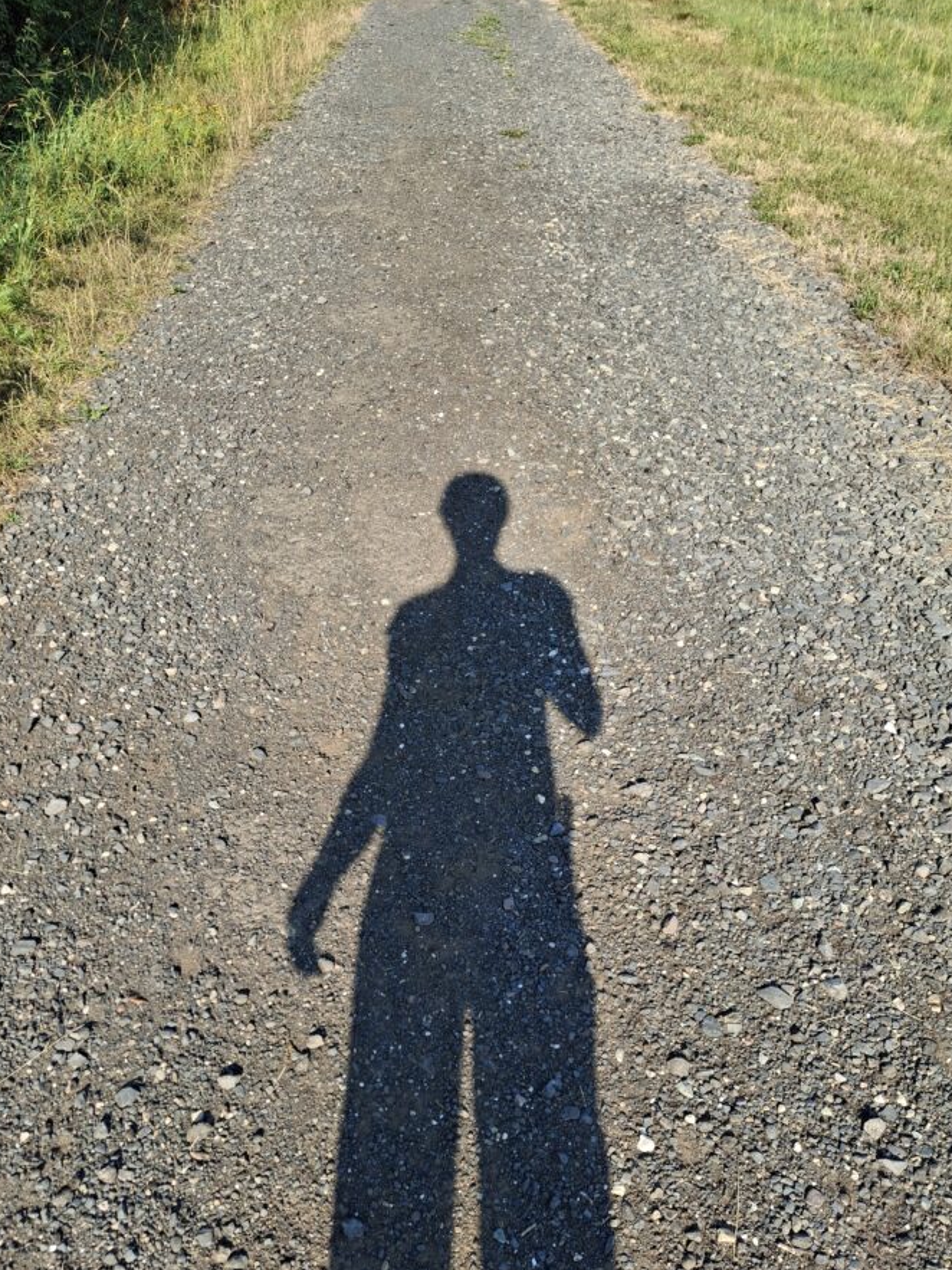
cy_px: 676
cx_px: 430
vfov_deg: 61.6
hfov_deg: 48.2
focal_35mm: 29
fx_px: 1064
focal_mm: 4.69
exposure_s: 1/747
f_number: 1.8
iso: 32
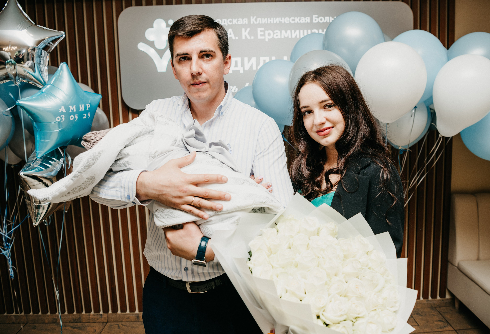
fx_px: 371
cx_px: 263
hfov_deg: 66.7
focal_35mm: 27
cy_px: 159
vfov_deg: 48.3
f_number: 4
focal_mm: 24
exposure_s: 1/160
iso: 160
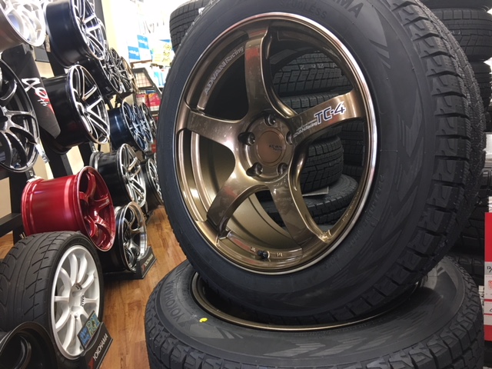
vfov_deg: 48.2
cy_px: 184
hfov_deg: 61.7
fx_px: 412
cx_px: 246
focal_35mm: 29
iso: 40
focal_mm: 4.15
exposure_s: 1/15
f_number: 2.2
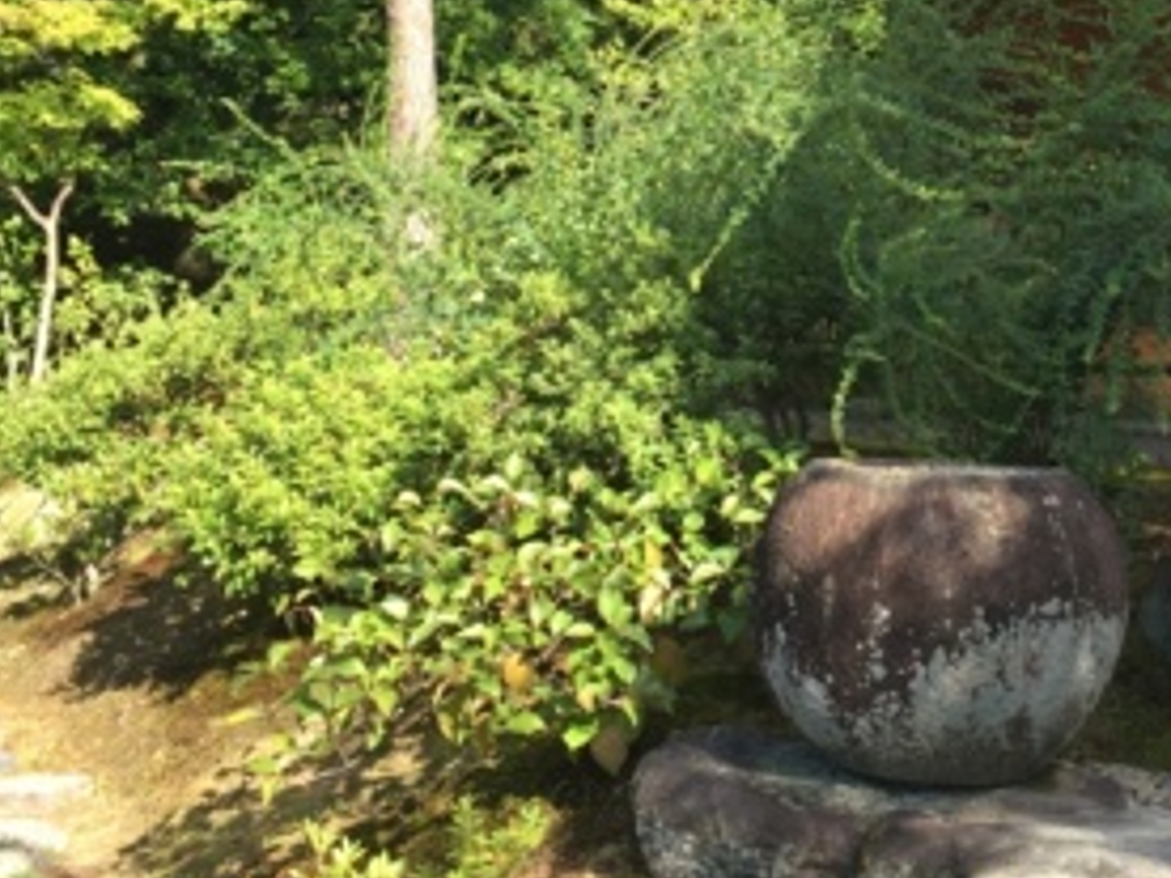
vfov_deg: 22.3
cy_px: -21
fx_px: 2131
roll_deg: -1.4
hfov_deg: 30.2
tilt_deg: +10.6
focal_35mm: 63
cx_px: 874
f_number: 2.2
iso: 32
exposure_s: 1/359
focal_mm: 4.15
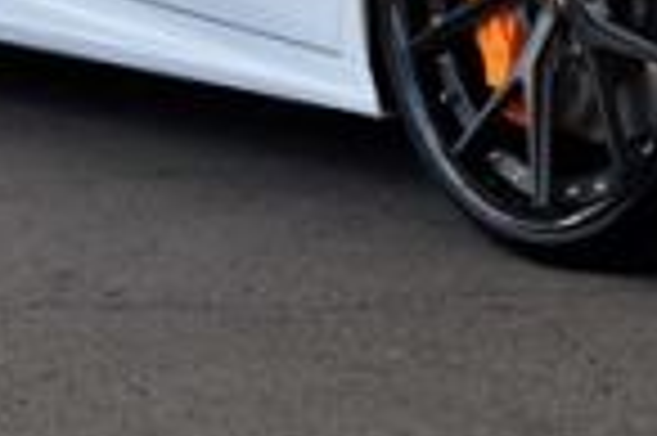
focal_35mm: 151
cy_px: -236
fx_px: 2753
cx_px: 720
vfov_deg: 8.8
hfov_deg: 13.3
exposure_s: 1/80
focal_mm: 25
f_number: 9
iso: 200
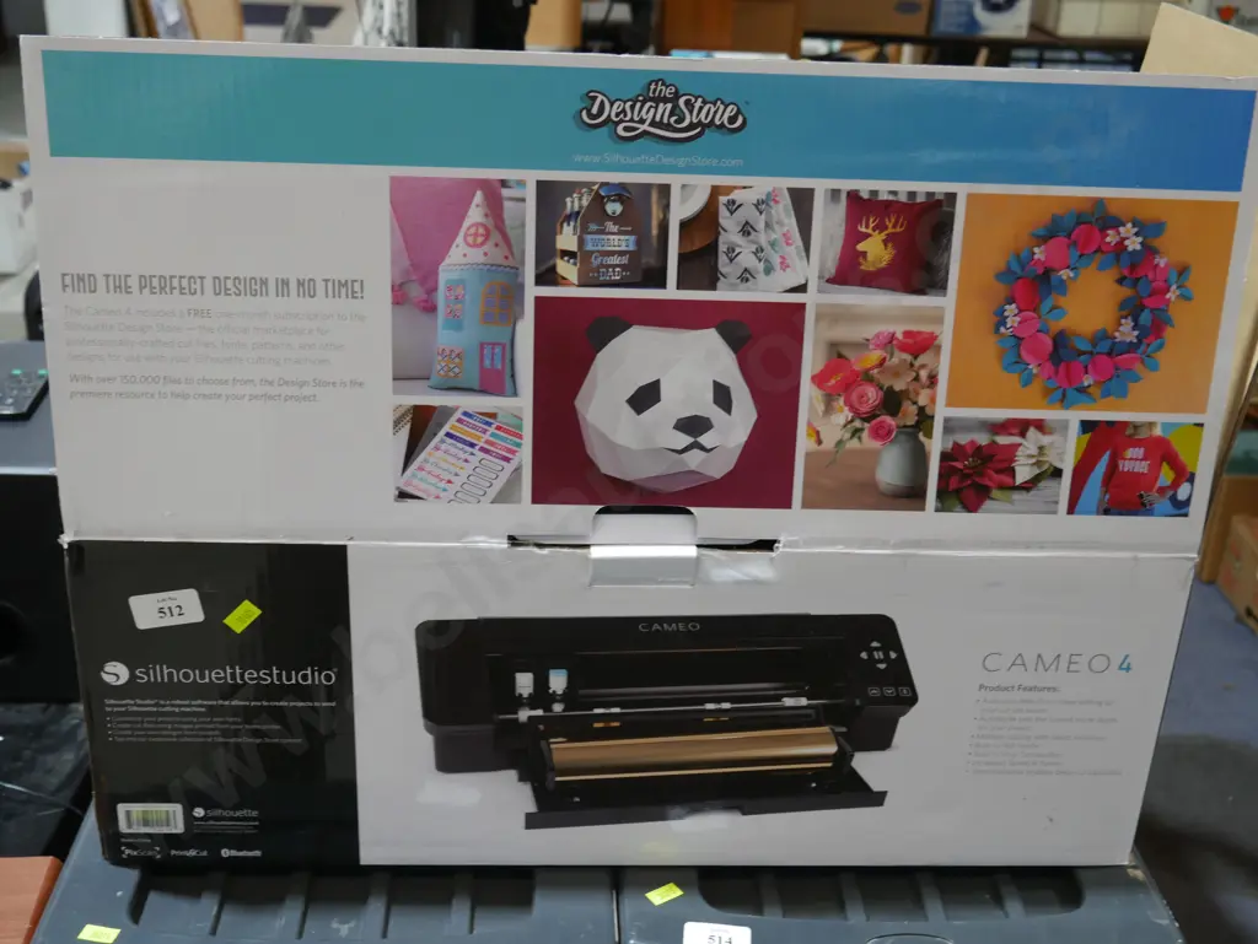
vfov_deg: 36.0
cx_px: 629
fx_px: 1454
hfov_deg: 46.8
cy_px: 472
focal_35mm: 40
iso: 500
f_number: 4.5
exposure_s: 1/60
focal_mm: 20
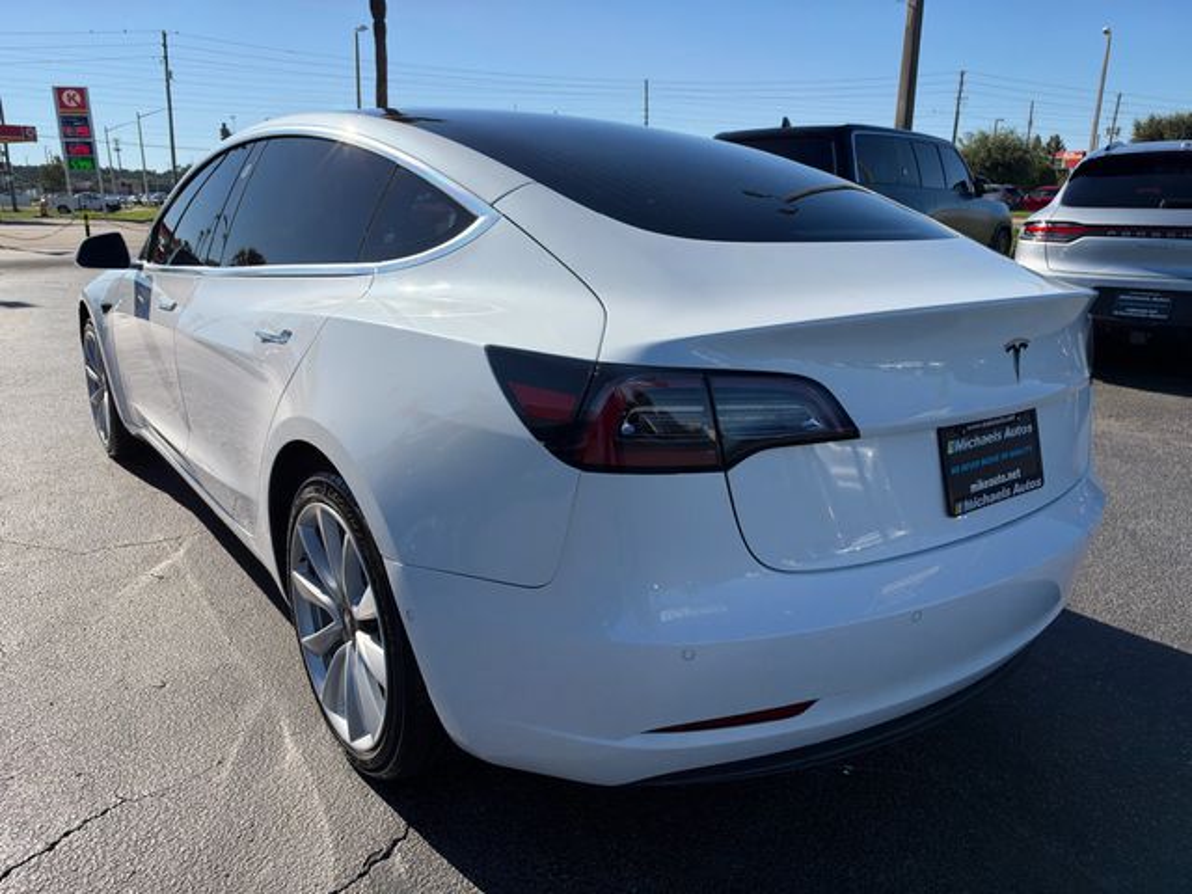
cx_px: 596
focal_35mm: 24
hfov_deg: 71.6
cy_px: 447
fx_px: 826
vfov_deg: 56.8
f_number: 1.72
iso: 64
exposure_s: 1/5208
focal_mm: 6.93
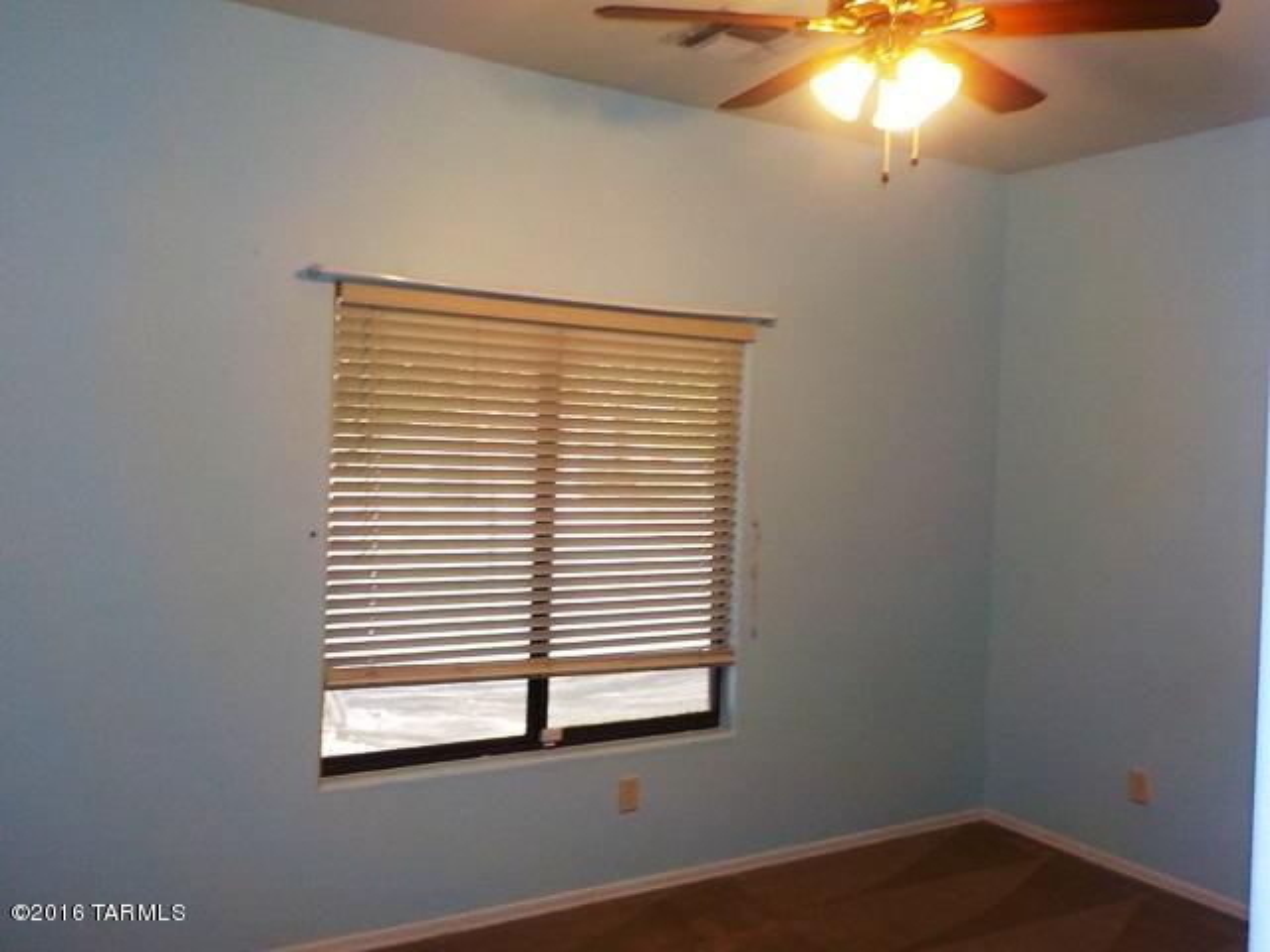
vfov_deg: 46.8
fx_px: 1101
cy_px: 476
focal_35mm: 30
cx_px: 635
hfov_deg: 60.0
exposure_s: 1/30
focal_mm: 4.1
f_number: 3.3
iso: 220
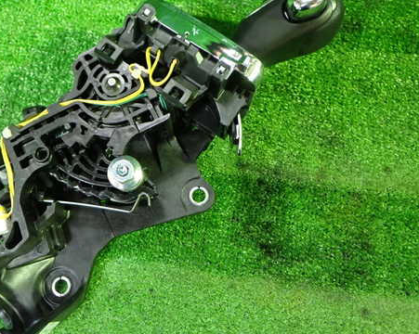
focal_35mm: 39
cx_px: 149
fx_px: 483
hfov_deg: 46.3
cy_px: 149
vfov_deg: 38.1
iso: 800
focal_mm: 5.4
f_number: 2.3
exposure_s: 1/30
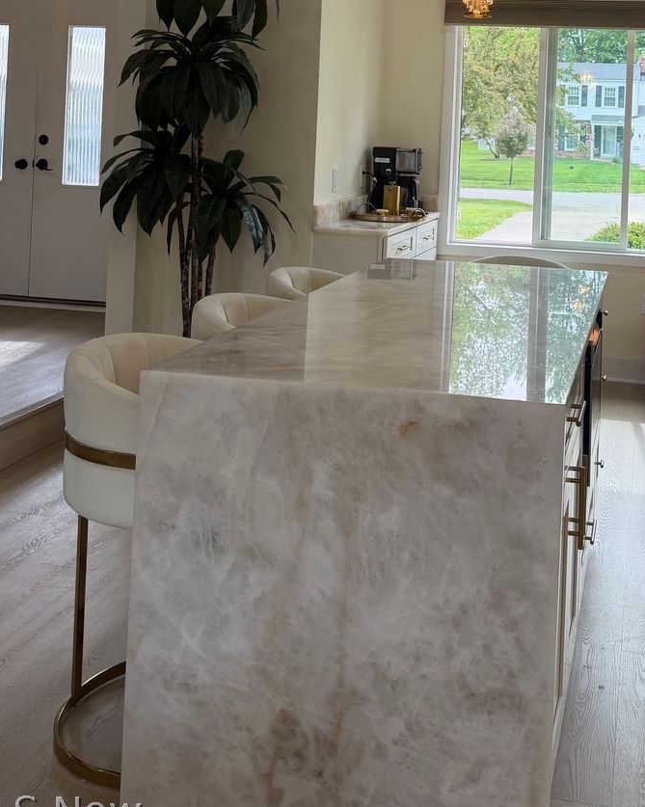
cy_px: 122
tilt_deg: +1.2
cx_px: 486
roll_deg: -2.8
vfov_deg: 41.3
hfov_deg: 34.9
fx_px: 1003
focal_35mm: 42
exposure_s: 1/246
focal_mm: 6.76
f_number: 1.78
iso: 80
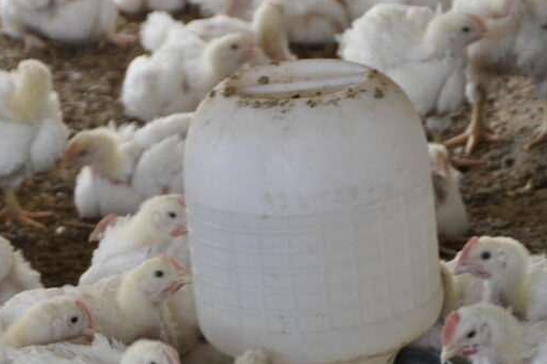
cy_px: 330
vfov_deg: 4.0
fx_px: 5159
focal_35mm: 340
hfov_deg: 6.1
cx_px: 169
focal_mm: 112
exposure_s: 1/50
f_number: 5.3
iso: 800
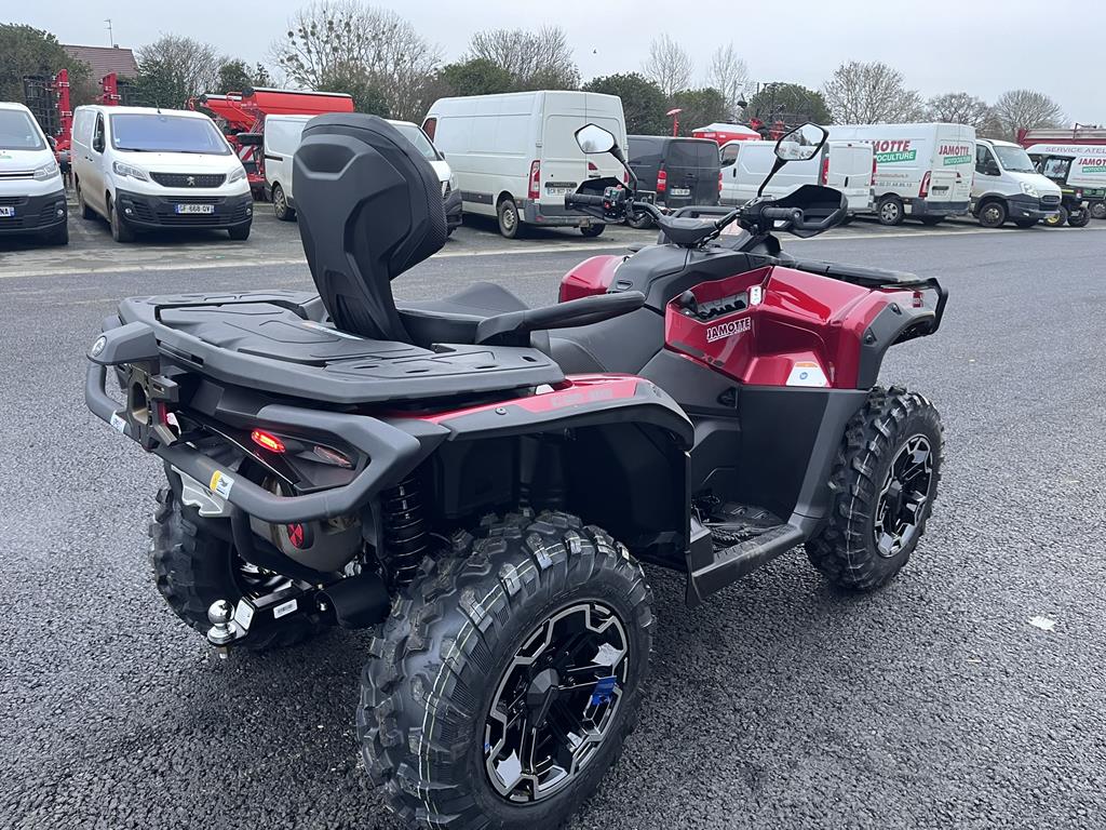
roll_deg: -1.0
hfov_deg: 67.3
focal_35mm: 26
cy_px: 415
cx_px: 553
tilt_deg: -12.2
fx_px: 831
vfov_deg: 53.1
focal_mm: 5.1
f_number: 1.6
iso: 200
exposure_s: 1/60
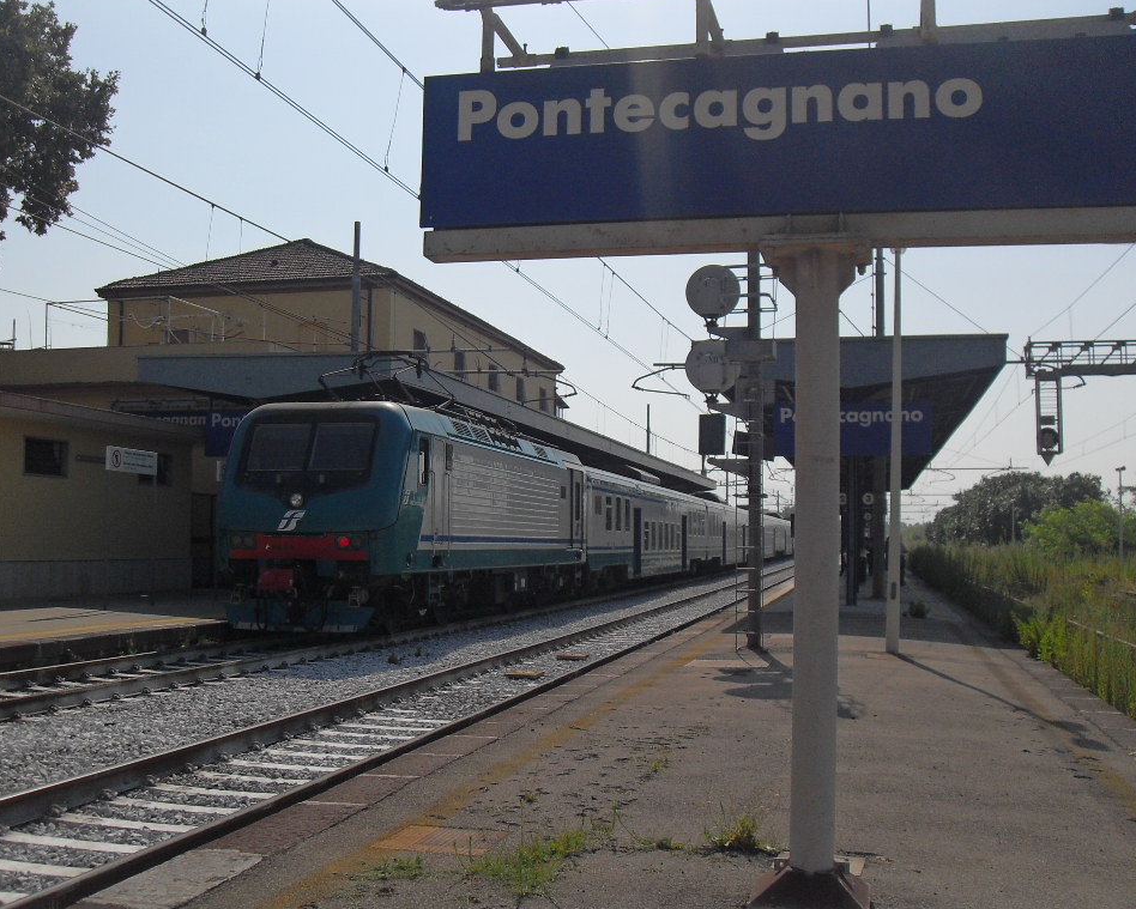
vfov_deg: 38.2
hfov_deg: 46.8
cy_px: 450
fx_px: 1312
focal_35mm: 39
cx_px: 570
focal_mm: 6.3
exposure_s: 1/350
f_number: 8.9
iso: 80
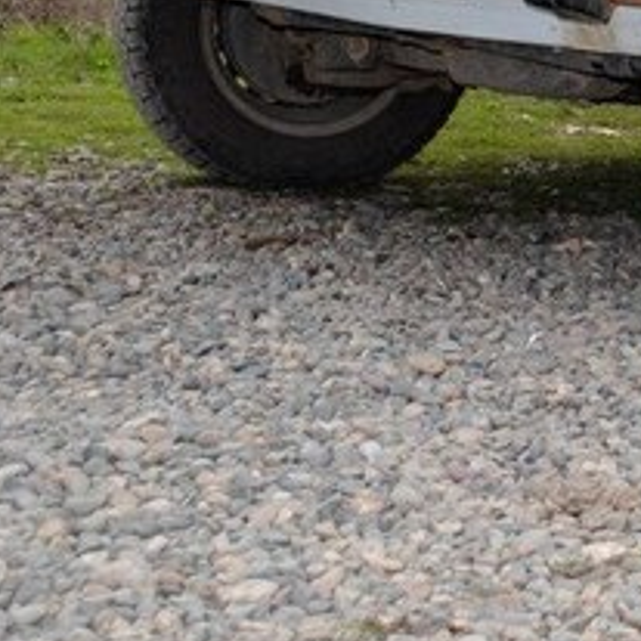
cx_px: 1009
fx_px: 2221
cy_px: -22
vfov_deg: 16.1
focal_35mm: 106
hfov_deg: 15.0
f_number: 9
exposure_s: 1/125
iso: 200
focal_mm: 26
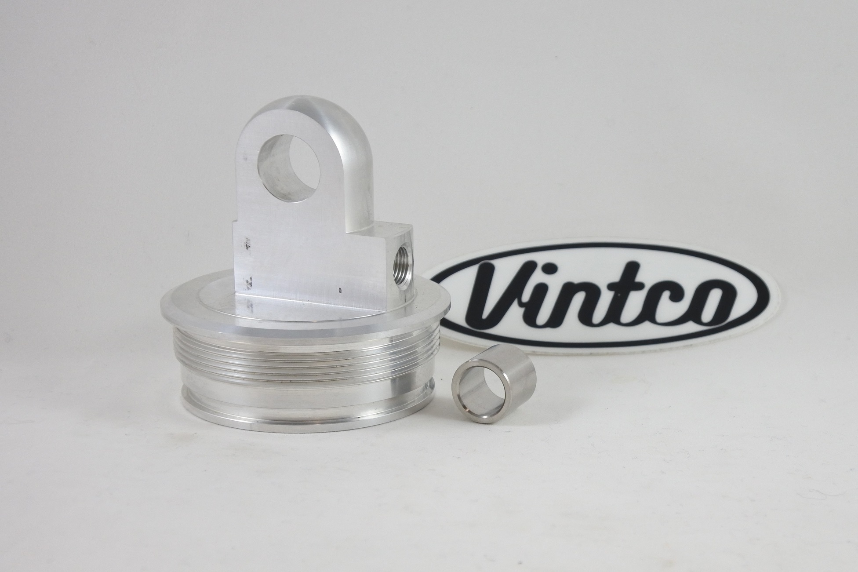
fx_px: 1477
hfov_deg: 32.4
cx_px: 429
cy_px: 286
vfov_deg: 21.9
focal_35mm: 62
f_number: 5
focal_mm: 23.1
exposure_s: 1/125
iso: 500
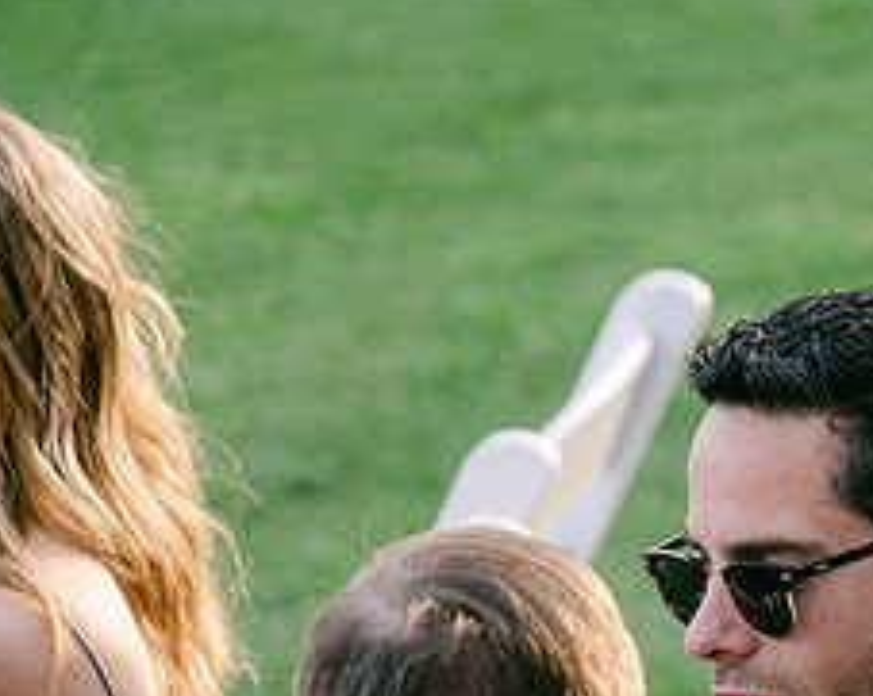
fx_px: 12025
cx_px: 785
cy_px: 536
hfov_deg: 4.2
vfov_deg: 3.3
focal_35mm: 466
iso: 320
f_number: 2.8
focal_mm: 129.2
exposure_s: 1/500
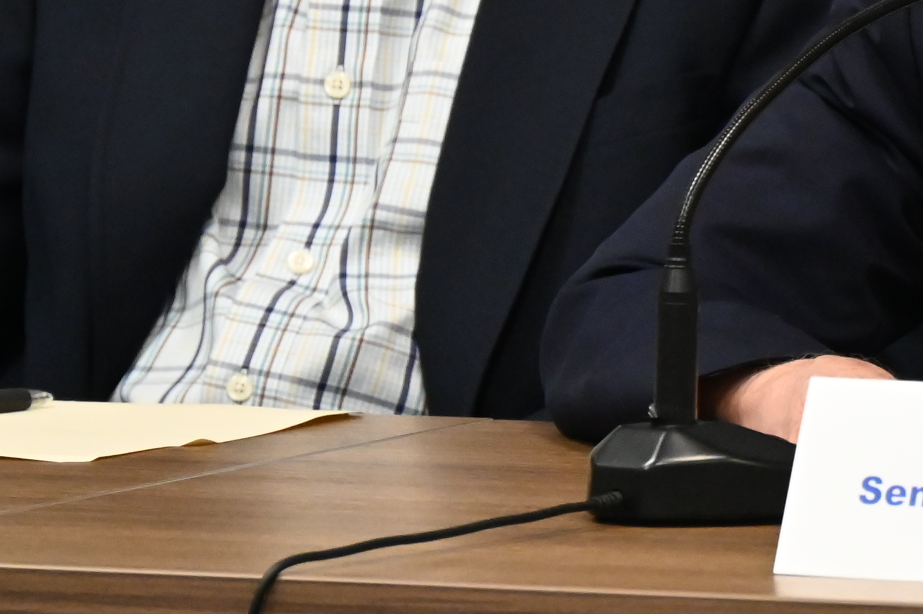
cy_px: -84
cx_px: 1347
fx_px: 19524
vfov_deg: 1.8
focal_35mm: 762
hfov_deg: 2.7
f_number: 6.3
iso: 5000
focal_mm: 200
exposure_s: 1/125
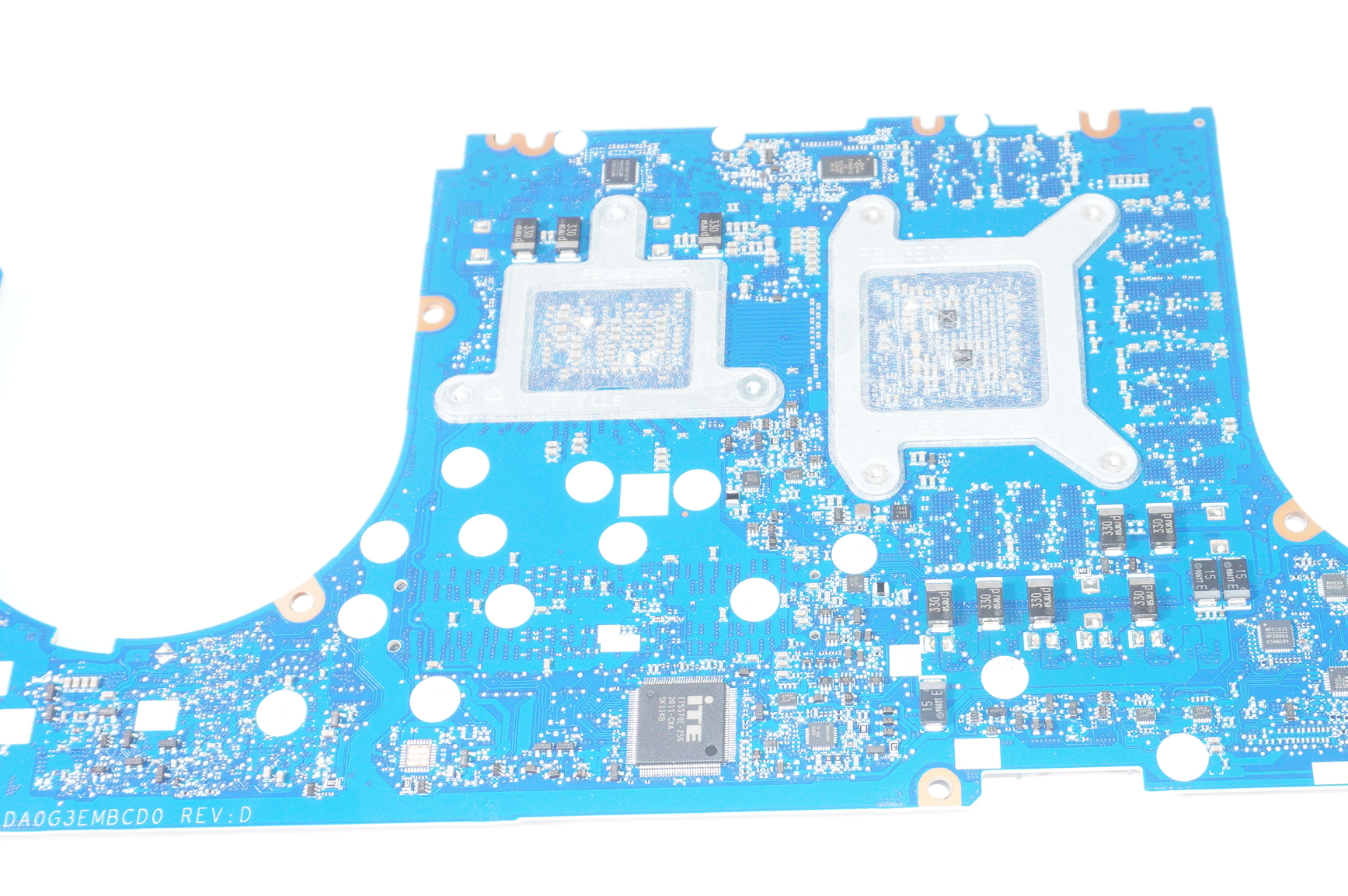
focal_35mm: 52
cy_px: 540
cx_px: 877
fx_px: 1946
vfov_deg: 25.9
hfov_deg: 37.9
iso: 640
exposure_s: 1/125
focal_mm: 20
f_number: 5
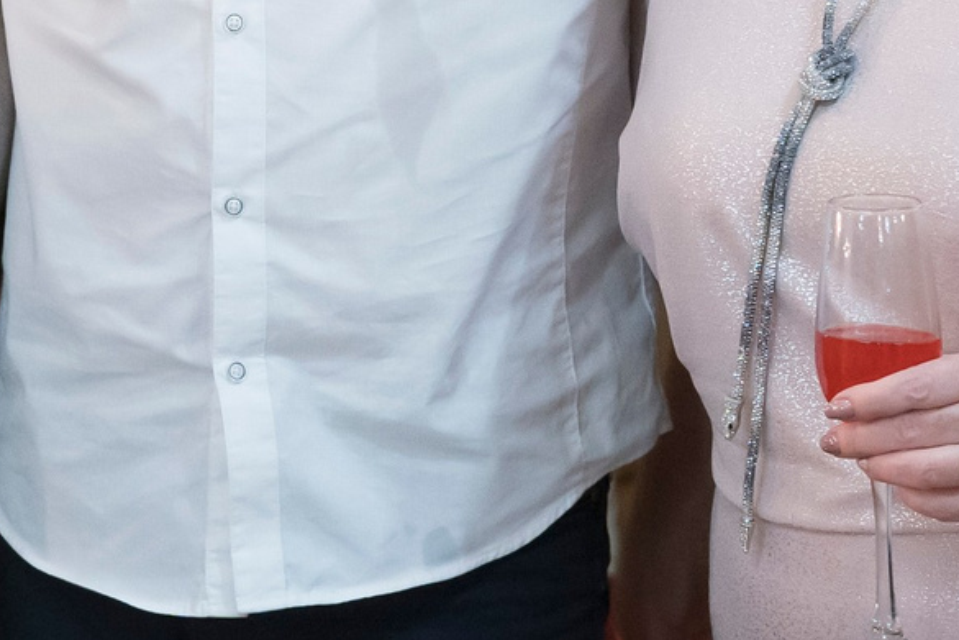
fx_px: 4235
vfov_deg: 8.4
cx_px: -49
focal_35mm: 159
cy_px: -427
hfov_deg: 12.7
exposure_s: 1/160
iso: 2500
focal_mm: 36
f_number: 2.8
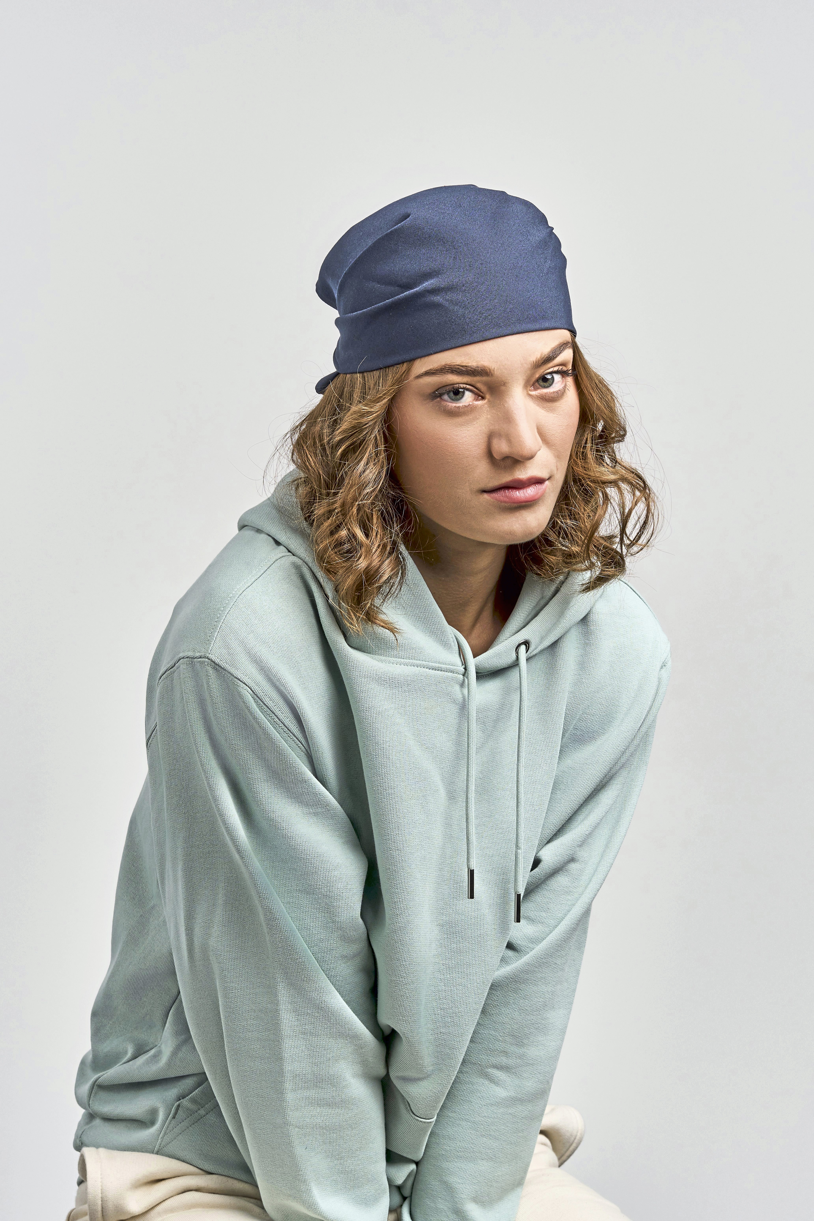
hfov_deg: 18.2
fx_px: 2544
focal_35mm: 75
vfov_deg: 27.0
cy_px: 610
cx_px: 407
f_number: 9
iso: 320
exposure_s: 1/160
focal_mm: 50
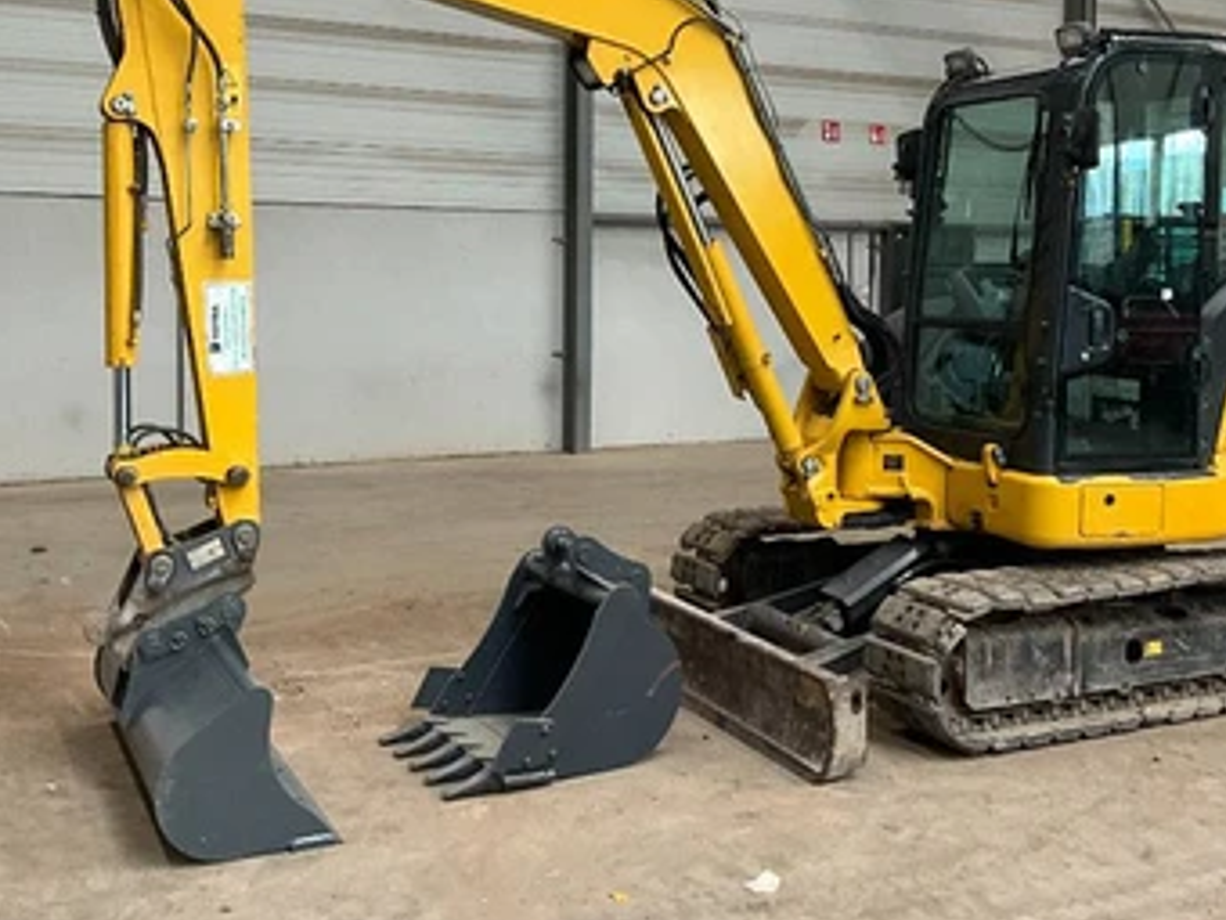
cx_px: 689
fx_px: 1452
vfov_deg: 34.9
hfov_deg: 45.7
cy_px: 328
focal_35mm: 41
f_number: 1.8
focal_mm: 3
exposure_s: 1/60
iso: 100
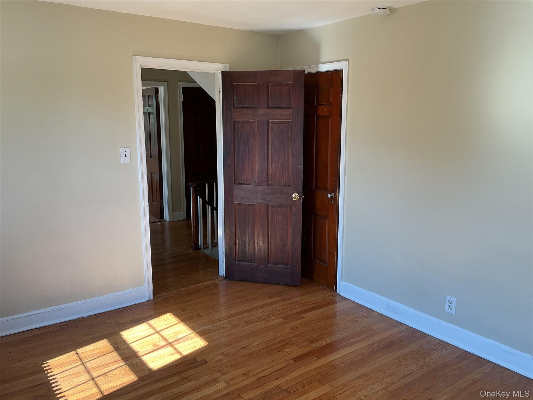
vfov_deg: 48.2
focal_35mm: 29
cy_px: 200
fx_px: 447
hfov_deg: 61.7
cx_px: 266
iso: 32
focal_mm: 3
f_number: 1.8
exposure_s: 1/120
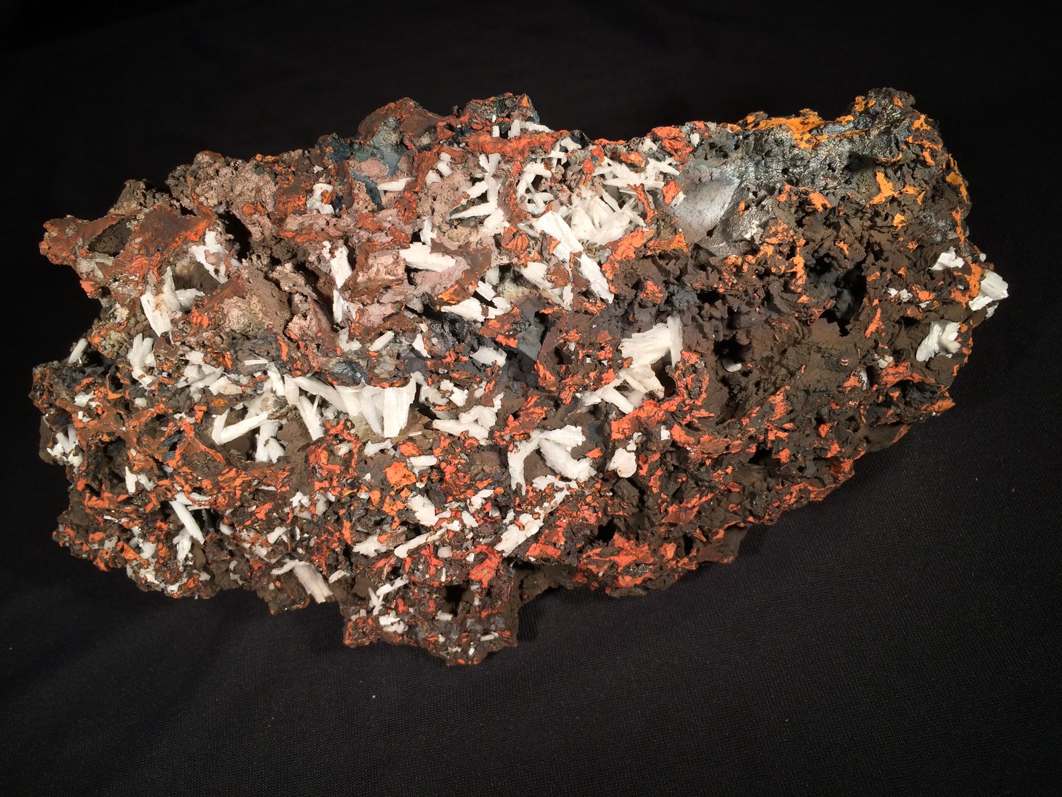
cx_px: 531
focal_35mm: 29
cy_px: 398
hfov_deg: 61.7
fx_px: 890
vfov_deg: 48.2
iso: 40
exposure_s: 1/120
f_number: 2.2
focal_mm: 4.15
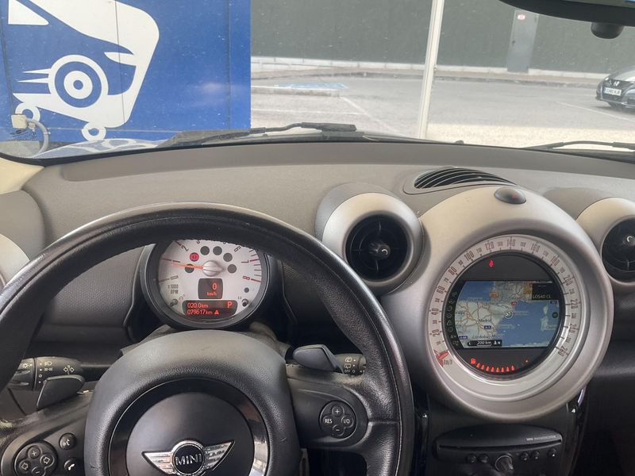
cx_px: 318
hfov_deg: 61.7
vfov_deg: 48.2
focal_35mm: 29
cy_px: 238
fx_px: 532
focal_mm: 3
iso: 20
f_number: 1.8
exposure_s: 1/122
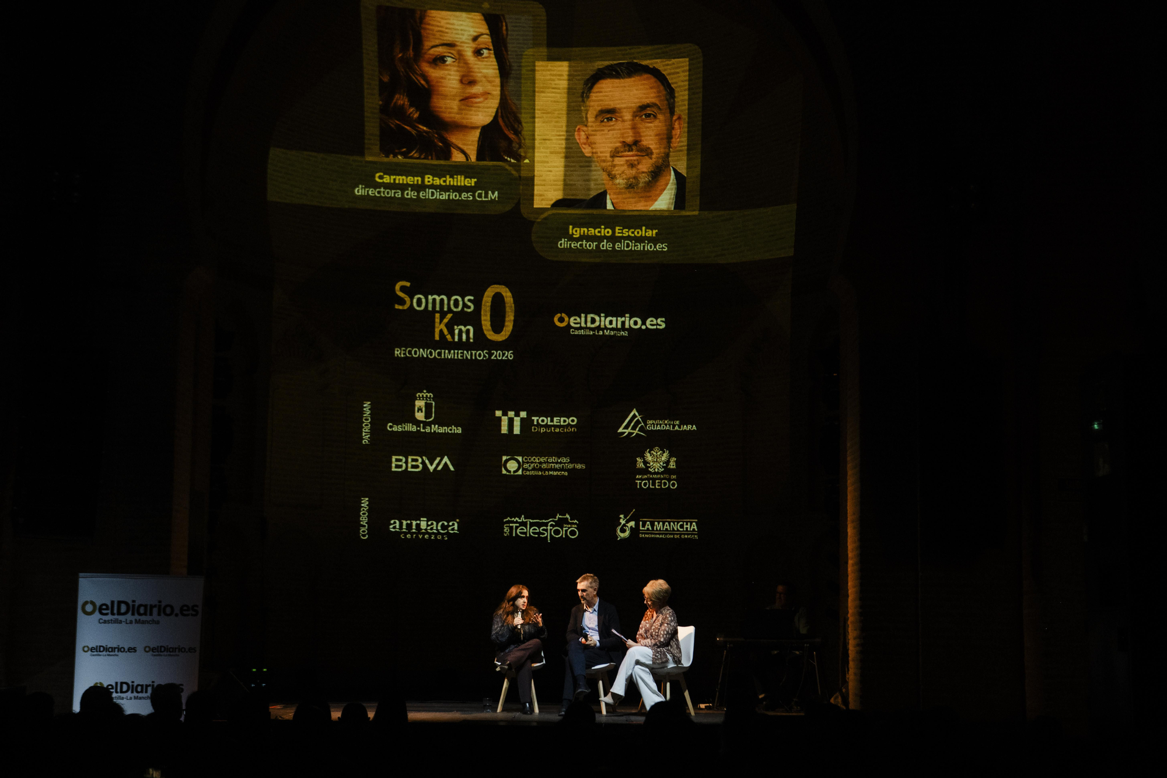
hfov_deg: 33.3
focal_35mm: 60
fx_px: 1953
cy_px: 389
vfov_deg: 22.5
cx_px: 588
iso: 3200
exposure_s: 1/125
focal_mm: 58
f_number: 4.5
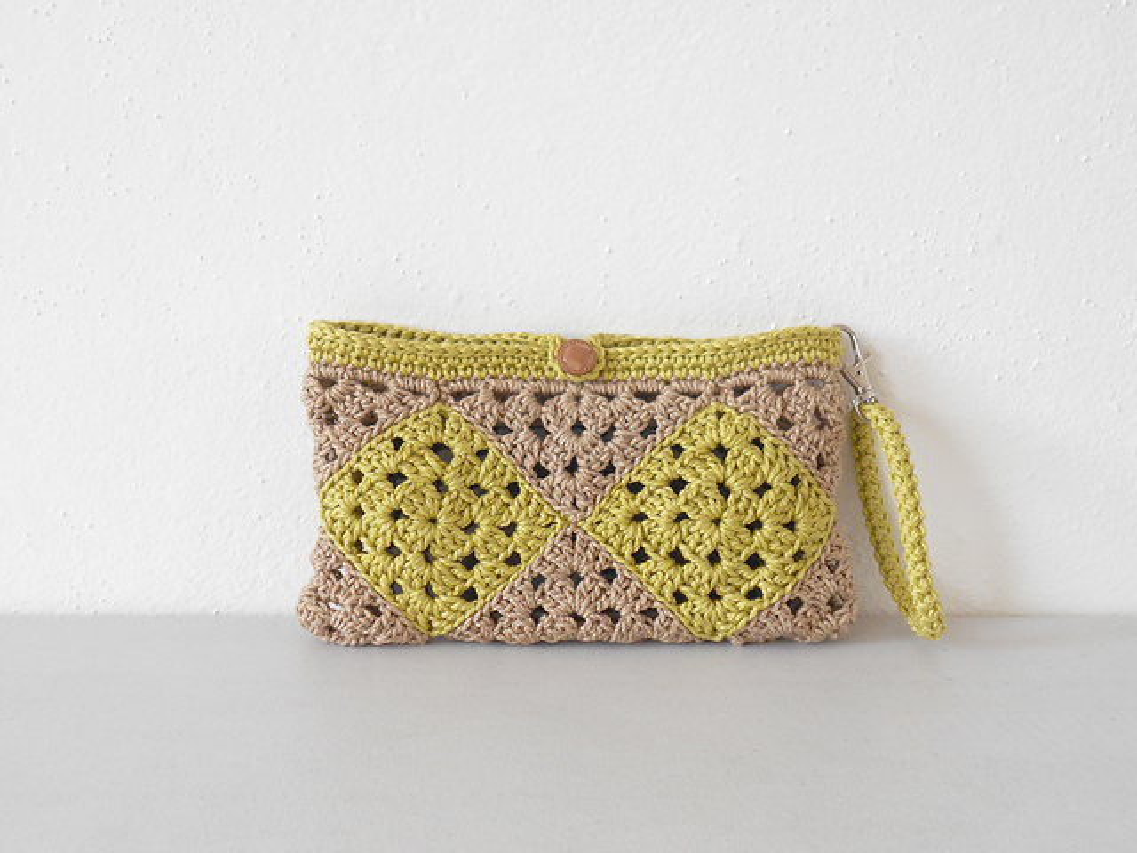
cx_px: 568
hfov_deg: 38.2
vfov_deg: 29.1
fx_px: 1642
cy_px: 426
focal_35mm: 50
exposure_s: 1/30
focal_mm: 8.8
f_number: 4.5
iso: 140
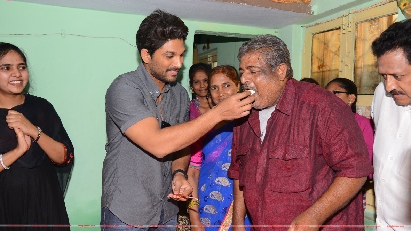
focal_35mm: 33
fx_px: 360
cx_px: 205
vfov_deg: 35.6
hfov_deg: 59.5
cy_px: 116
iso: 320
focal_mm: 31
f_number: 5
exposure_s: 1/125
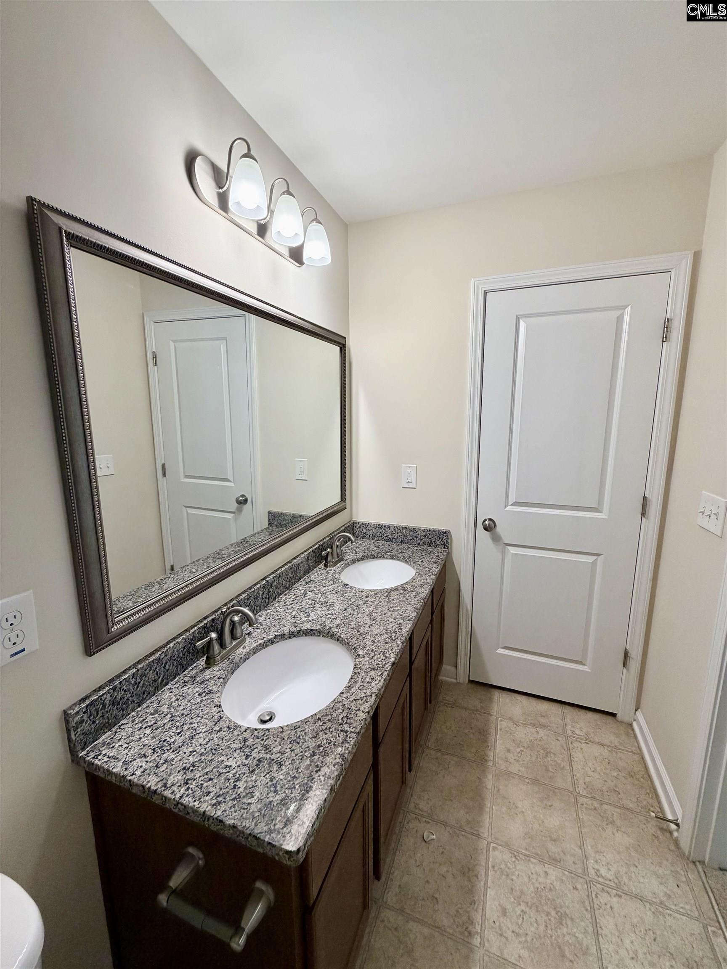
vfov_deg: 102.1
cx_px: 364
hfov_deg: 85.7
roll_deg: +1.0
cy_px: 484
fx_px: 392
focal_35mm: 14
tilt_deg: -10.2
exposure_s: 1/120
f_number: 2.2
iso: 200
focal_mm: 2.22
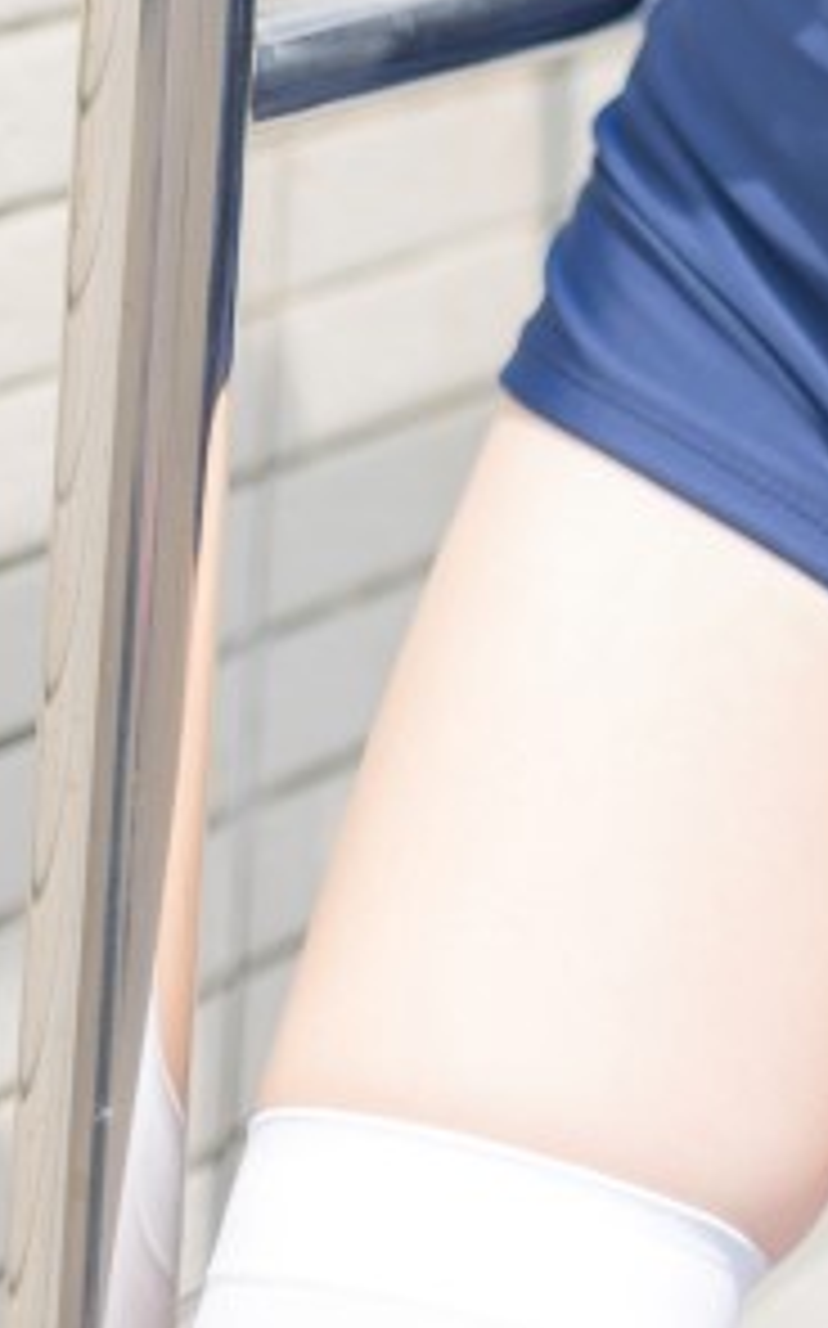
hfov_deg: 9.3
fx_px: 4917
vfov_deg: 14.1
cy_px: -806
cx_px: 1314
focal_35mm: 136
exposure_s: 1/2500
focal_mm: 35
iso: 100
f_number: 1.8
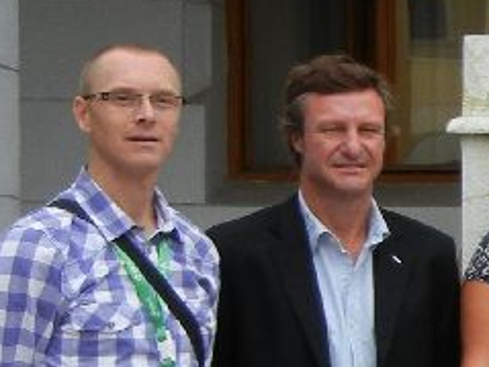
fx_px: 2330
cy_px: 344
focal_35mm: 165
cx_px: 951
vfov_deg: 8.9
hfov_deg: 11.0
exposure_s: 1/353
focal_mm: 6.2
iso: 160
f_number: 3.6
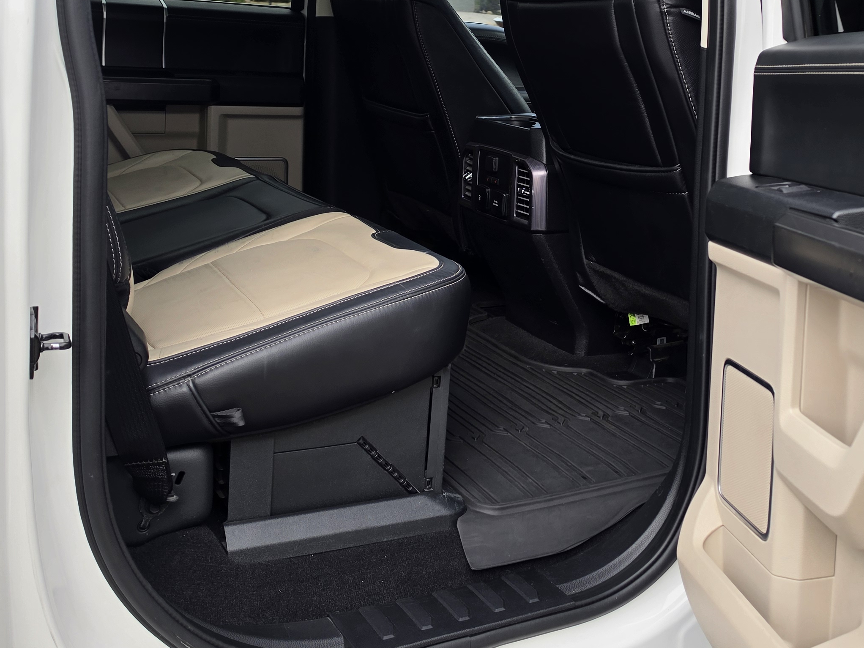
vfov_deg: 31.6
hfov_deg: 41.5
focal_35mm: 45
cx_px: 585
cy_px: 162
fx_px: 1123
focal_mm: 6.5
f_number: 1.4
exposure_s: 1/222
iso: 10
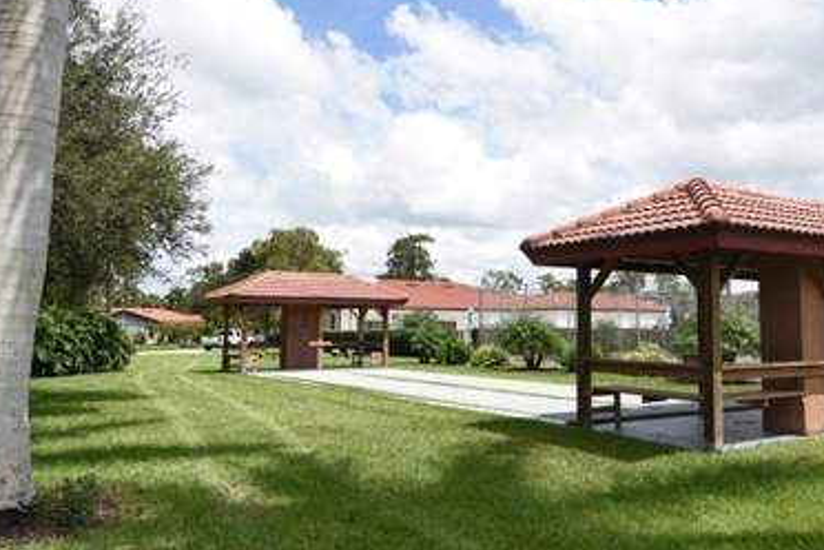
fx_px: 710
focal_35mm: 31
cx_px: 512
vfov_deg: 42.2
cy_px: 233
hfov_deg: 59.6
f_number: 8
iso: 200
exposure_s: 1/640
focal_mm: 16
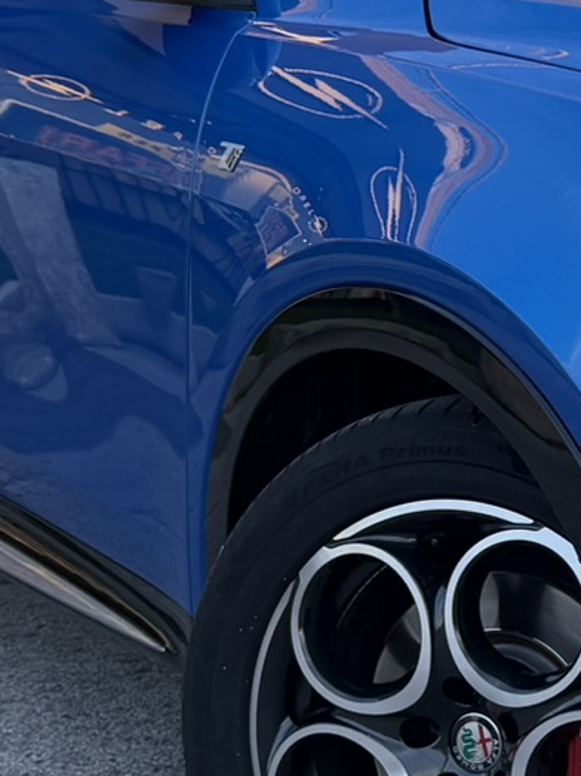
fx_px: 2104
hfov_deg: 14.6
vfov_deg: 20.9
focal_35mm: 94
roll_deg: -0.2
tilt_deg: -6.7
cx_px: 894
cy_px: 361
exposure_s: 1/176
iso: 80
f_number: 1.78
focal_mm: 6.76
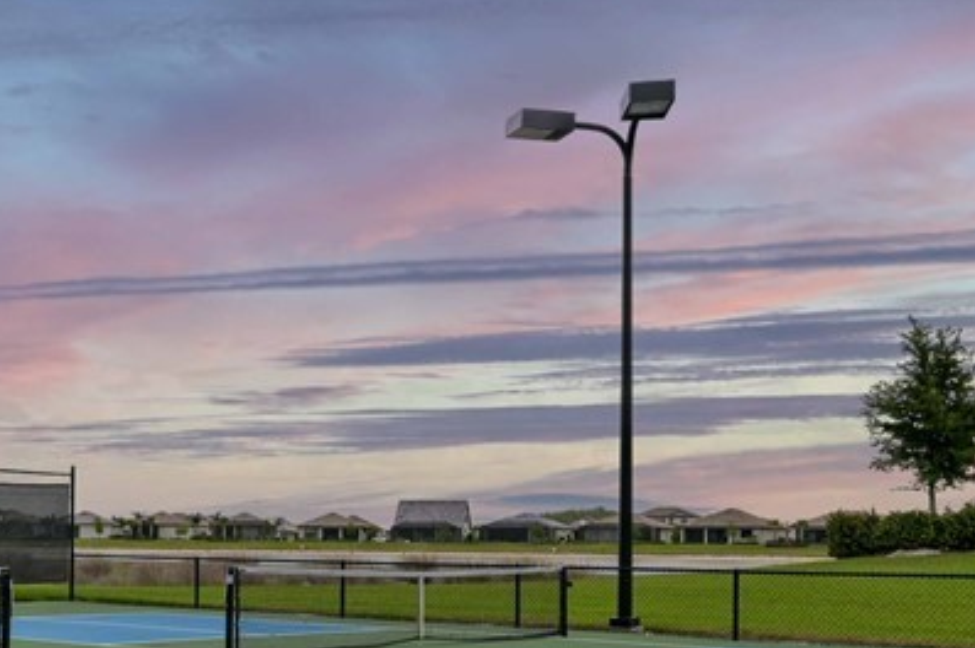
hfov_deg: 34.6
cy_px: 539
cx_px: -9
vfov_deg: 25.4
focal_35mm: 52
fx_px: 1407
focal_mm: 19
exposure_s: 1/200
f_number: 10
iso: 100
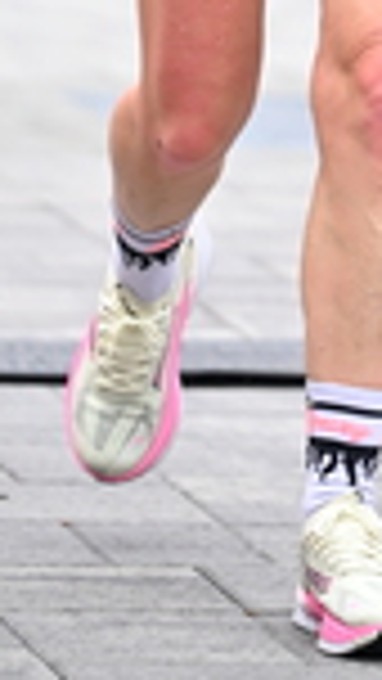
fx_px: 8909
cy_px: -410
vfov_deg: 4.3
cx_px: 474
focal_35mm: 495
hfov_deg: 2.5
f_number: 2.8
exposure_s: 1/1600
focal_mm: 130
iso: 1250
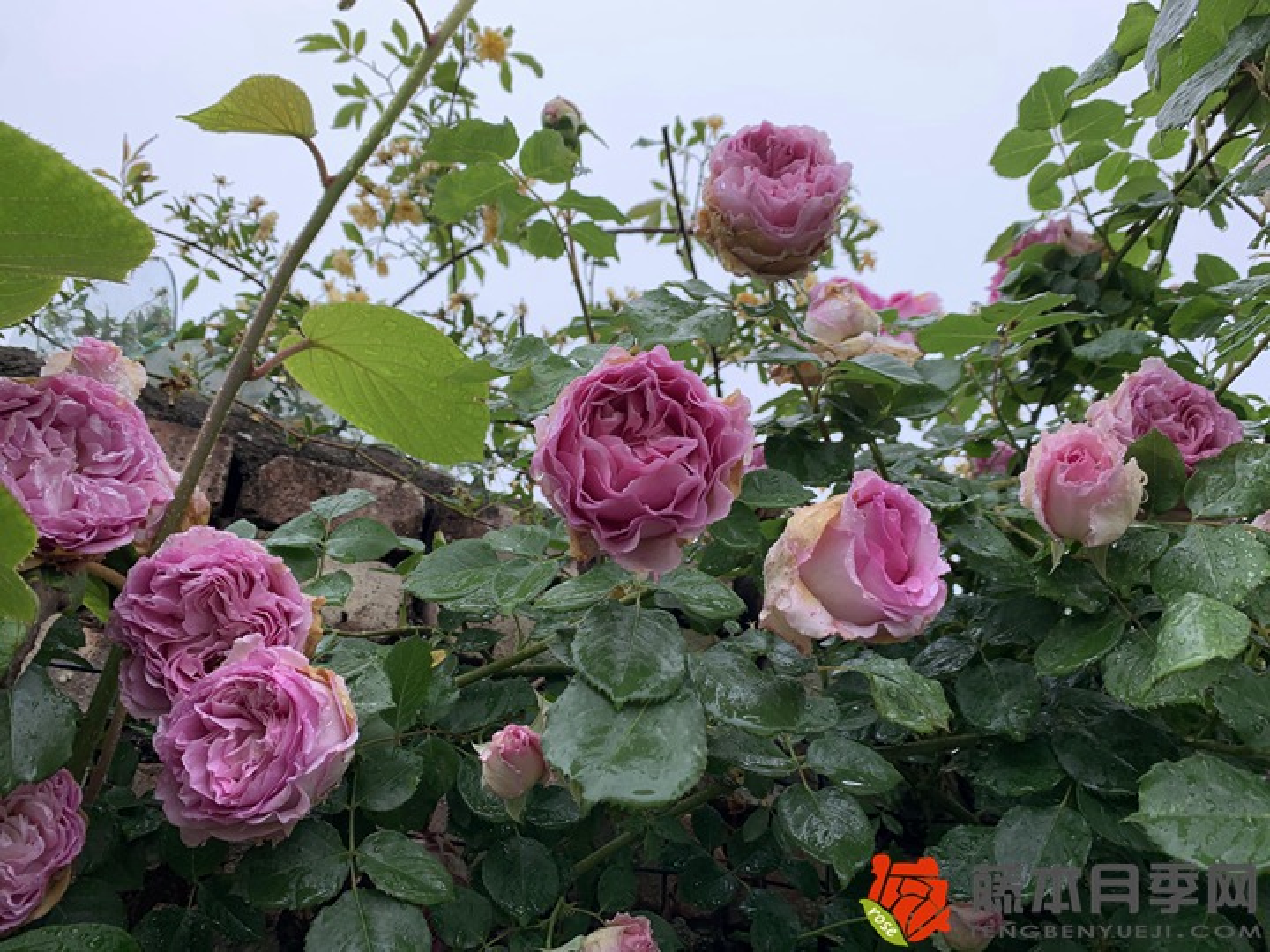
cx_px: 635
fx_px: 954
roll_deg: -0.3
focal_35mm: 26
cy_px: 476
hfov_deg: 67.3
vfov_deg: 53.1
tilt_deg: +32.2
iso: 25
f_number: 1.8
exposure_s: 1/169
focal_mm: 4.25
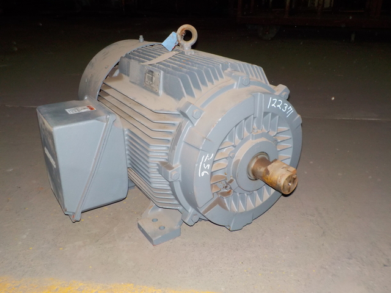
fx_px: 339
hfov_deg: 60.0
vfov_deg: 46.8
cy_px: 146
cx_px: 196
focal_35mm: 30
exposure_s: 1/30
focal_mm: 4.1
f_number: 3.3
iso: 200
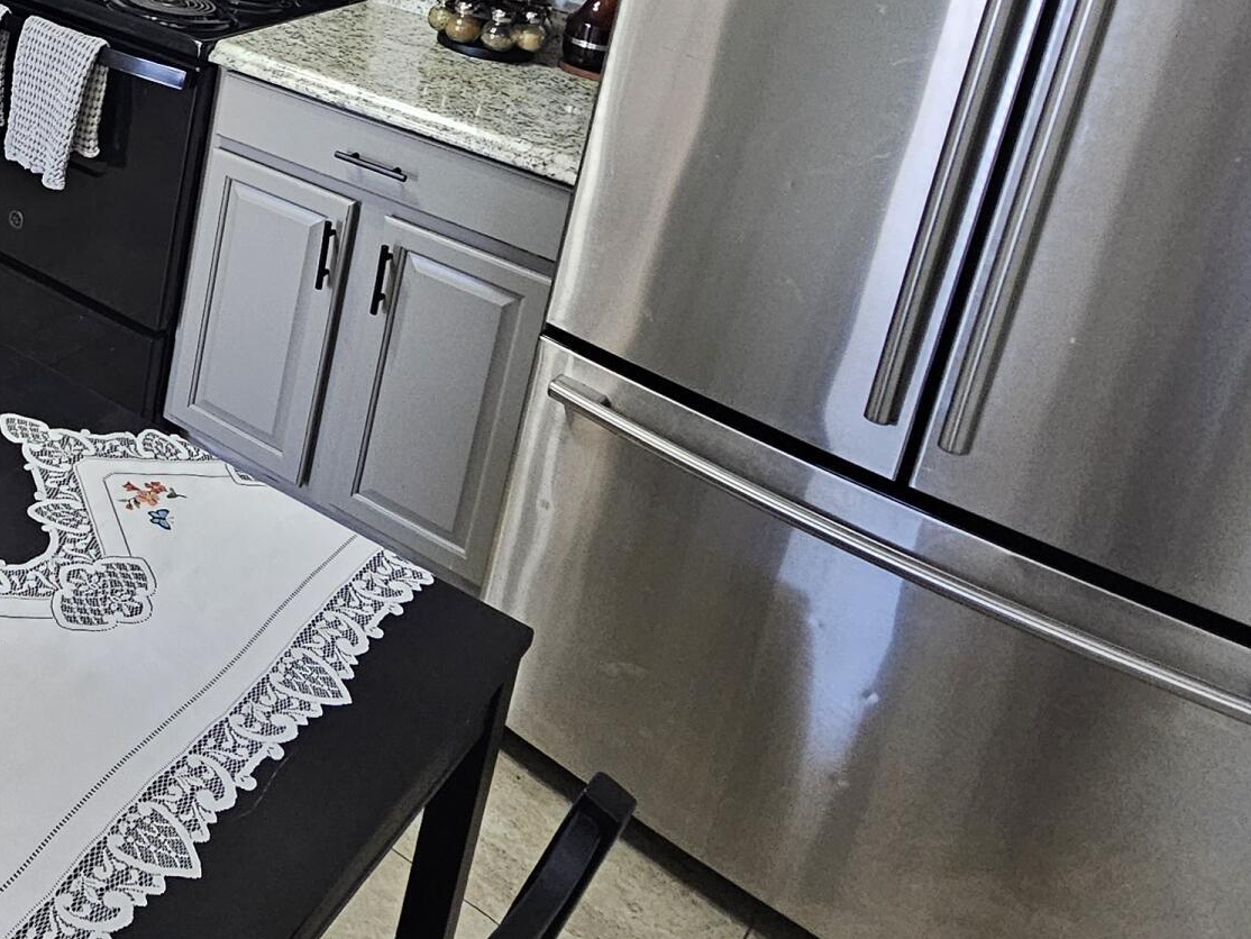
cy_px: -67
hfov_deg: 42.2
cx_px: -106
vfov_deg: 35.4
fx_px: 1265
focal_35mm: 35
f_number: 2.2
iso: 400
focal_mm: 2.2
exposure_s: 1/60
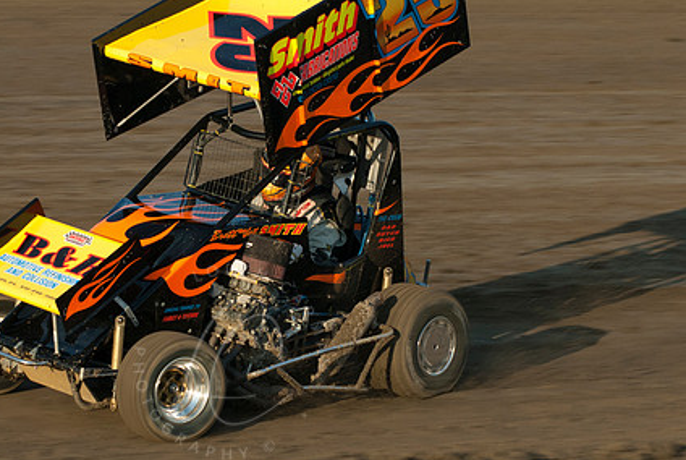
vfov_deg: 8.4
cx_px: 230
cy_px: 211
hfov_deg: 12.5
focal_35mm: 164
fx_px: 3129
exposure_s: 1/400
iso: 400
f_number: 8
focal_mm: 80
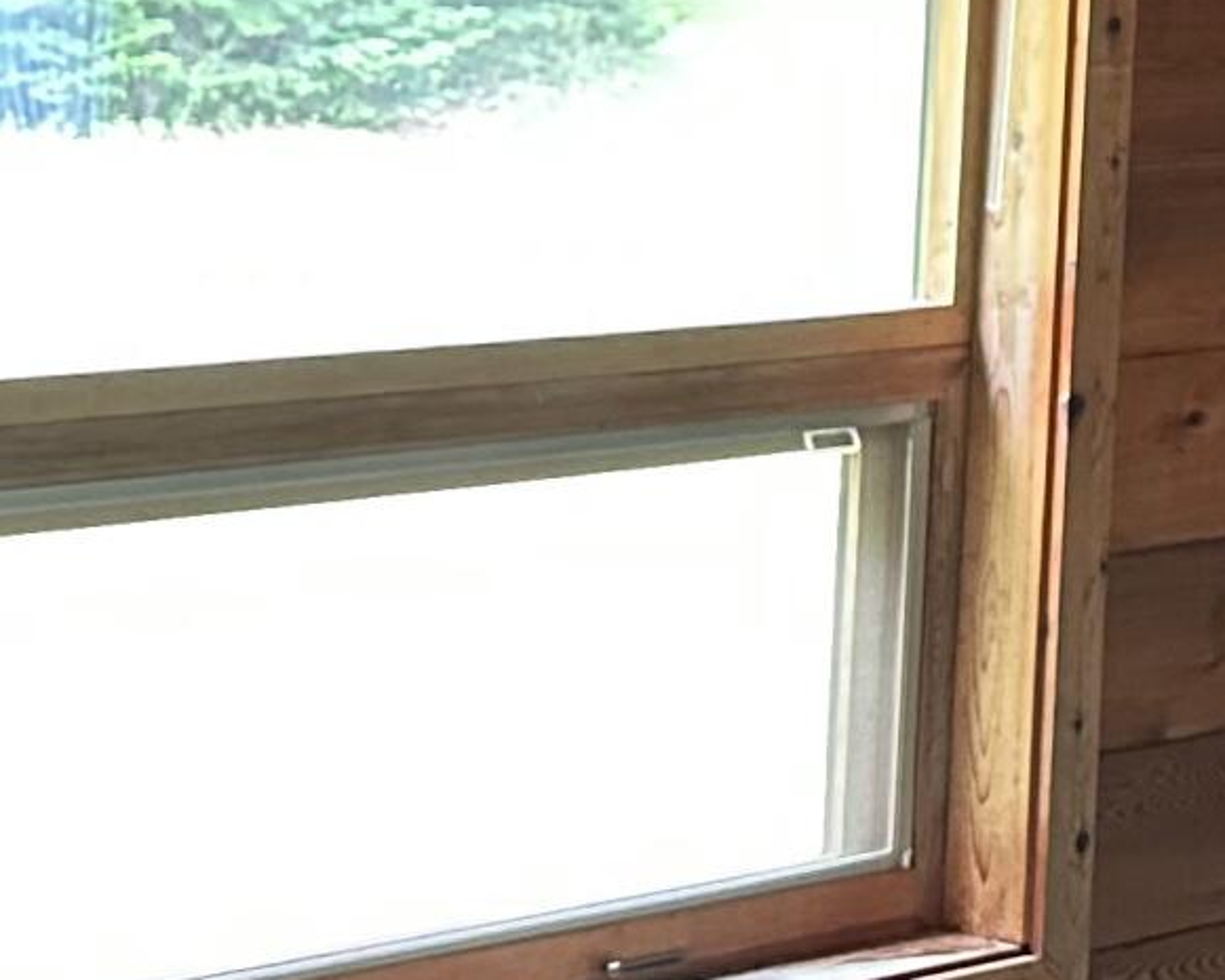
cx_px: 2450
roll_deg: -0.7
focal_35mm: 121
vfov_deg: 12.1
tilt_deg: +6.8
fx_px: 4388
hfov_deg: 13.6
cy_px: -575
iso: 800
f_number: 1.78
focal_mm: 6.86
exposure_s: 1/60
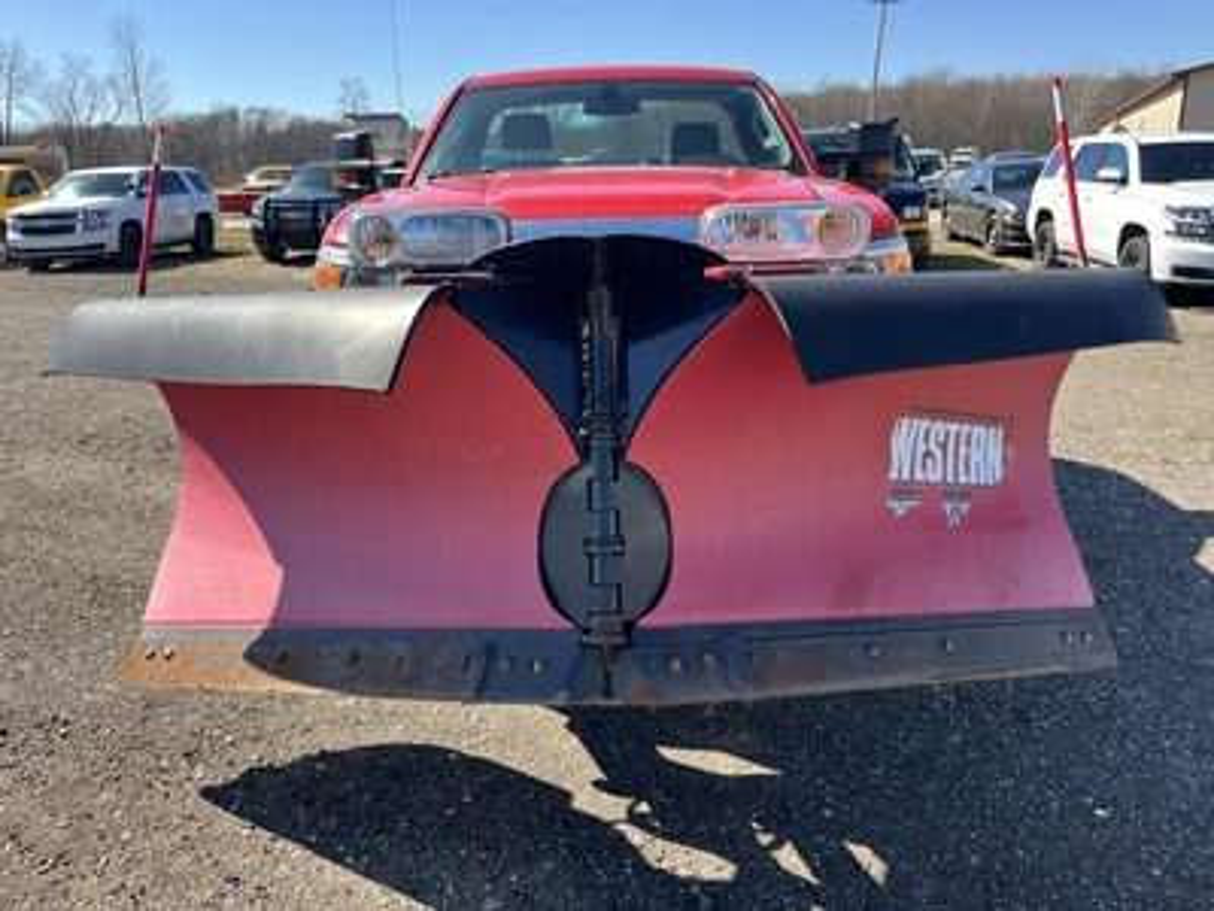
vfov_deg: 53.1
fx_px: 912
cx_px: 607
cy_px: 456
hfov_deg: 67.3
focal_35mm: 26
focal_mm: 5.1
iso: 50
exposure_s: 1/891
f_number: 1.6
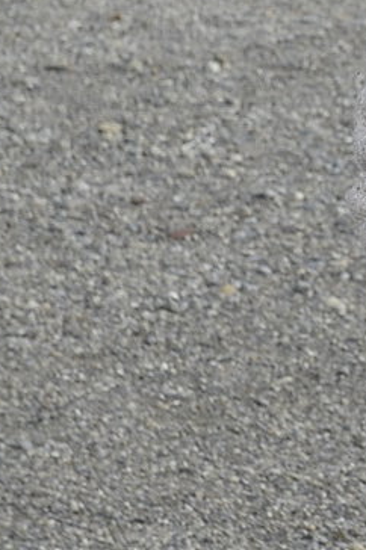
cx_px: 861
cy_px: 75
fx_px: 3636
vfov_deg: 8.6
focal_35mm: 238
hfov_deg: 5.6
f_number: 9
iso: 250
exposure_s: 1/250
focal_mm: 48
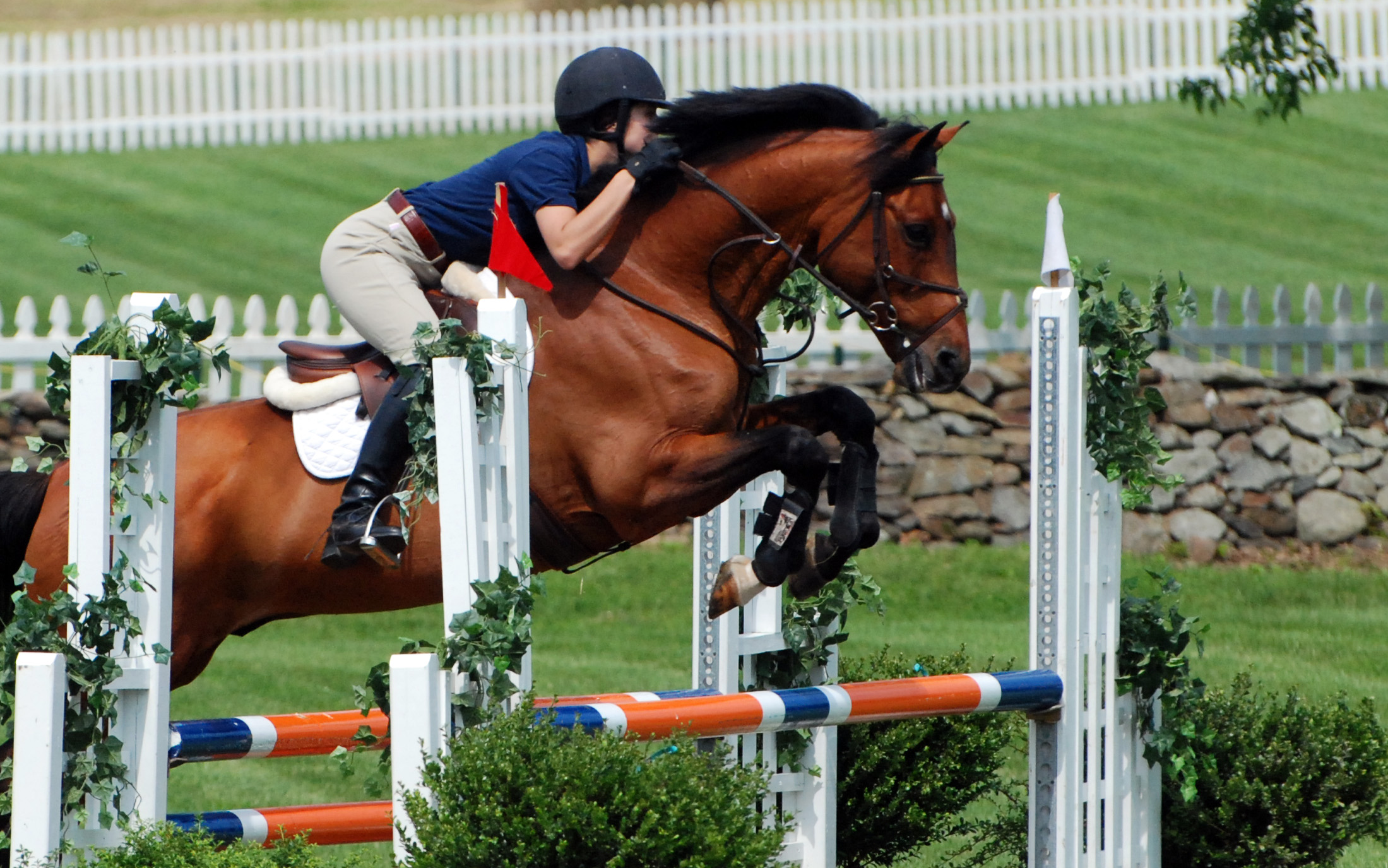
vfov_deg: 2.4
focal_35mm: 539
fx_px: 20392
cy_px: 454
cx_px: 449
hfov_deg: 3.9
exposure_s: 1/3200
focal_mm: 200
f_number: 5.3
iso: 640
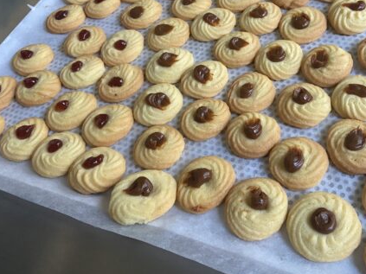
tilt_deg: -51.4
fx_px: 433
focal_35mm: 41
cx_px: 257
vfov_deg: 34.9
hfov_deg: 44.8
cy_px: 98
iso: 250
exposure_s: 1/60
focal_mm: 4.25
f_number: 1.8
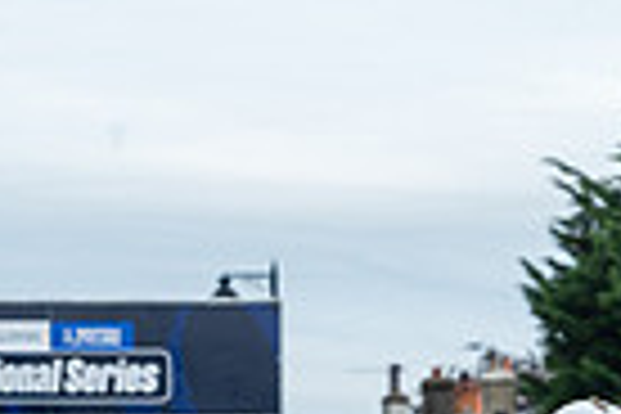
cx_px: 495
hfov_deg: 7.2
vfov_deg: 4.8
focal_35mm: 285
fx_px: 4916
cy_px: 610
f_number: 3.5
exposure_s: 1/800
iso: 1000
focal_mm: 68
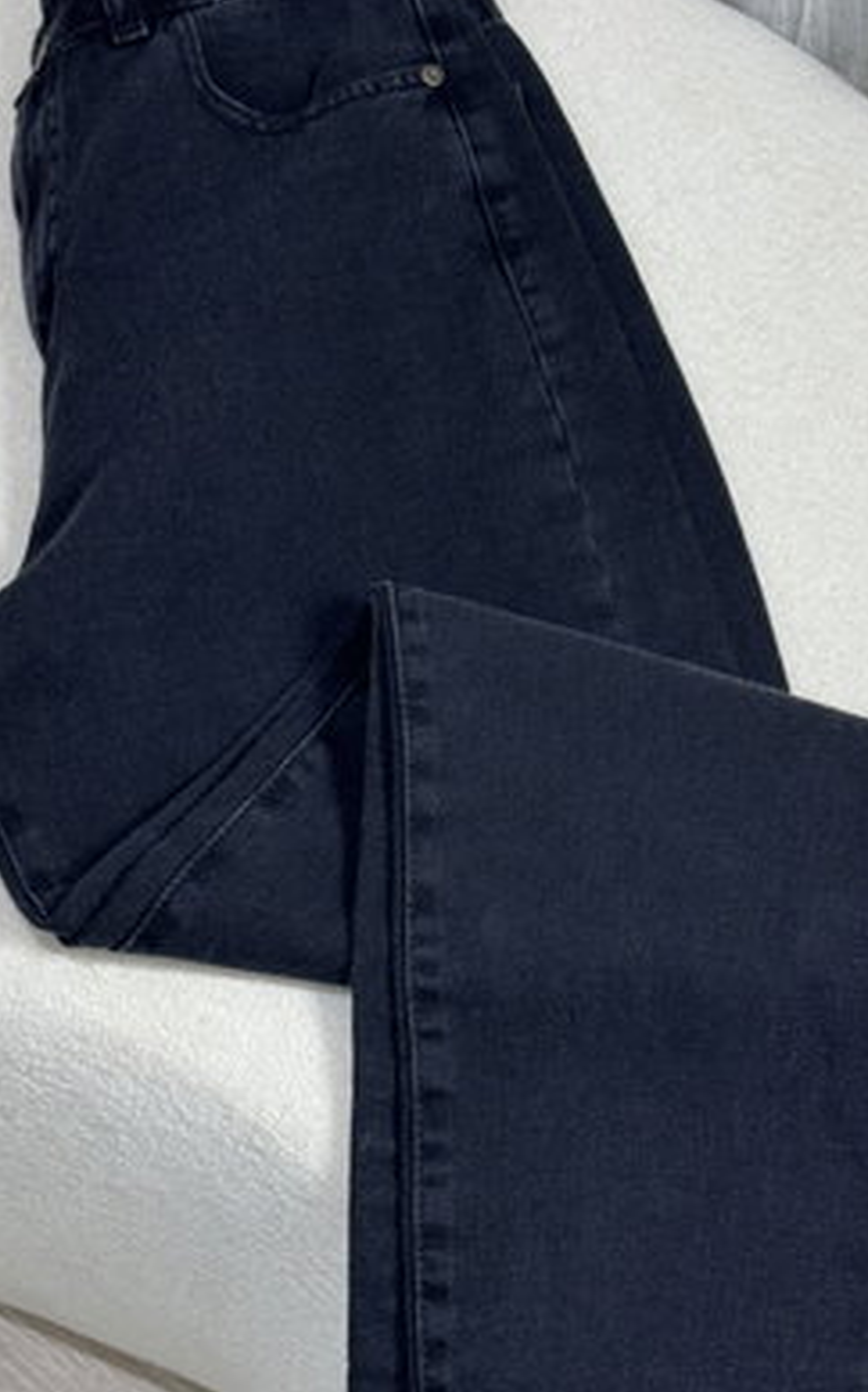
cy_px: 802
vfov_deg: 29.3
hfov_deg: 18.6
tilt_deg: -63.6
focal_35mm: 70
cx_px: 481
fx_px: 2653
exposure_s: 1/50
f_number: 1.78
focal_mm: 6.76
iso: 80
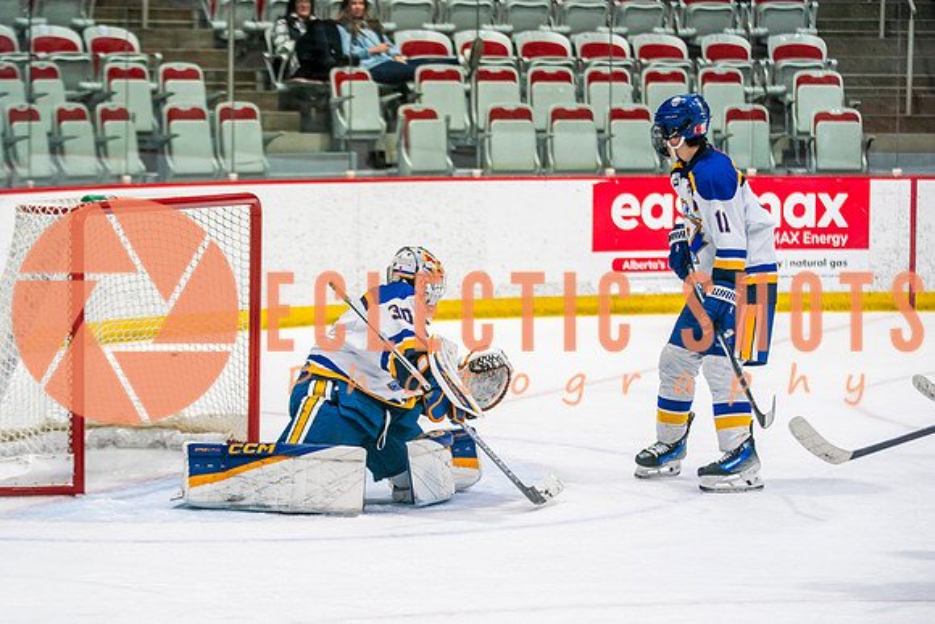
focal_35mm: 141
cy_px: 407
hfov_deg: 14.5
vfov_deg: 9.7
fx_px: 3667
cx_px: 397
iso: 500
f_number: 2.8
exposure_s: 1/640
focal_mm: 105
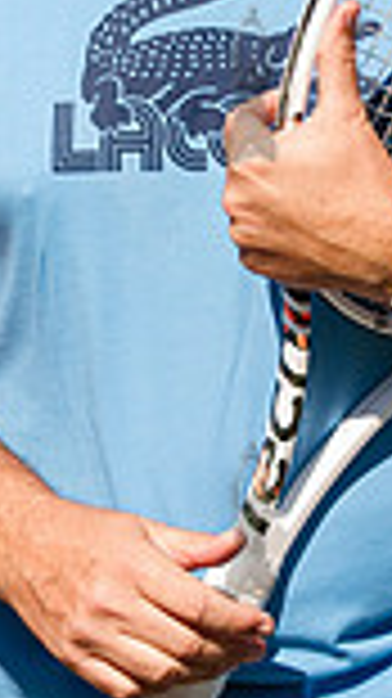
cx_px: 248
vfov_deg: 6.9
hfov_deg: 3.9
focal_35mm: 314
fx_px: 5812
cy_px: 83
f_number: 4
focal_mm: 80
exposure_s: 1/4000
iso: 200
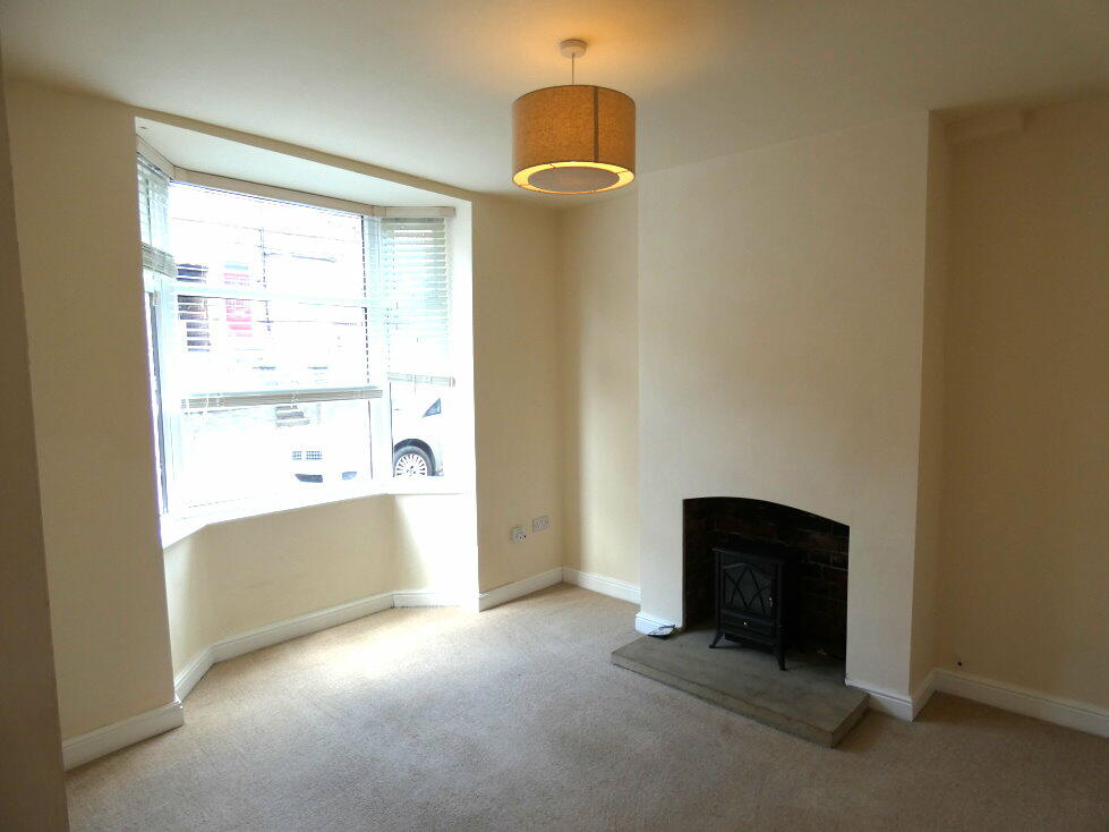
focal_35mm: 20
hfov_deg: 81.8
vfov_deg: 66.0
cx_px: 554
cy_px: 416
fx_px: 641
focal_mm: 3.6
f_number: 2.8
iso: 80
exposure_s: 1/80
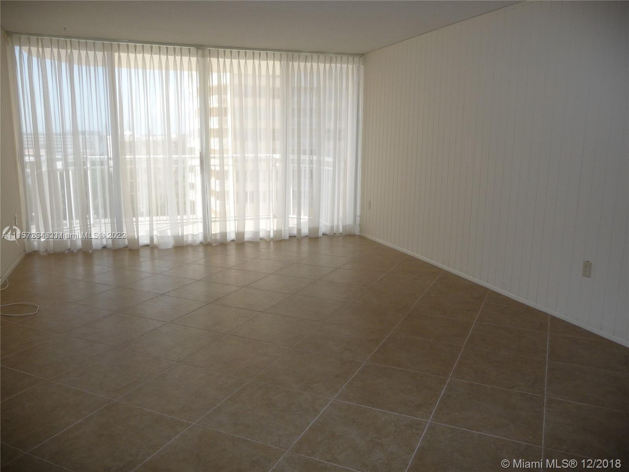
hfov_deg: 63.4
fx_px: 509
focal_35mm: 28
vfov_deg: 49.7
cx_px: 314
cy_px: 236
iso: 100
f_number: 3.3
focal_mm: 4.7
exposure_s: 1/250
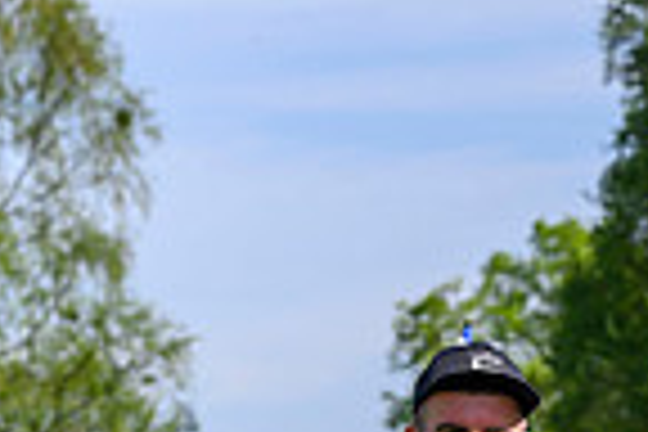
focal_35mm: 342
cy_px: 866
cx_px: 832
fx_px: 6156
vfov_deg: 4.0
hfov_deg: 6.0
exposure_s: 1/2500
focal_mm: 85
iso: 500
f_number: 5
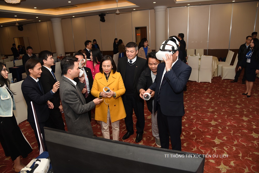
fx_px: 173
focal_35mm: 24
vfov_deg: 53.1
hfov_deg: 73.7
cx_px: 130
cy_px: 86
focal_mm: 24
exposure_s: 1/200
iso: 320
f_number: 5
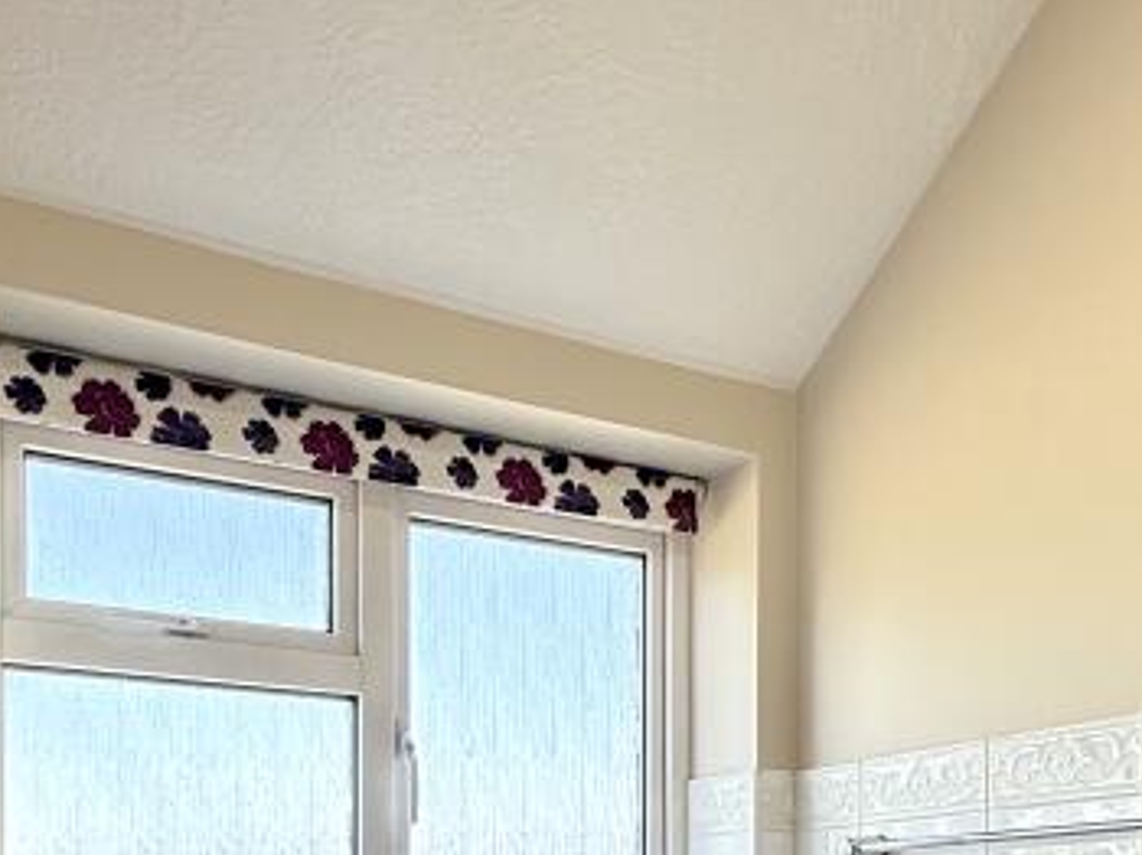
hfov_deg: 45.7
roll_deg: -0.6
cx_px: 509
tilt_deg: +0.0
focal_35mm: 41
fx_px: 1352
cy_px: 937
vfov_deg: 31.3
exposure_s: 1/100
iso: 80
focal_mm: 2.22
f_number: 2.2
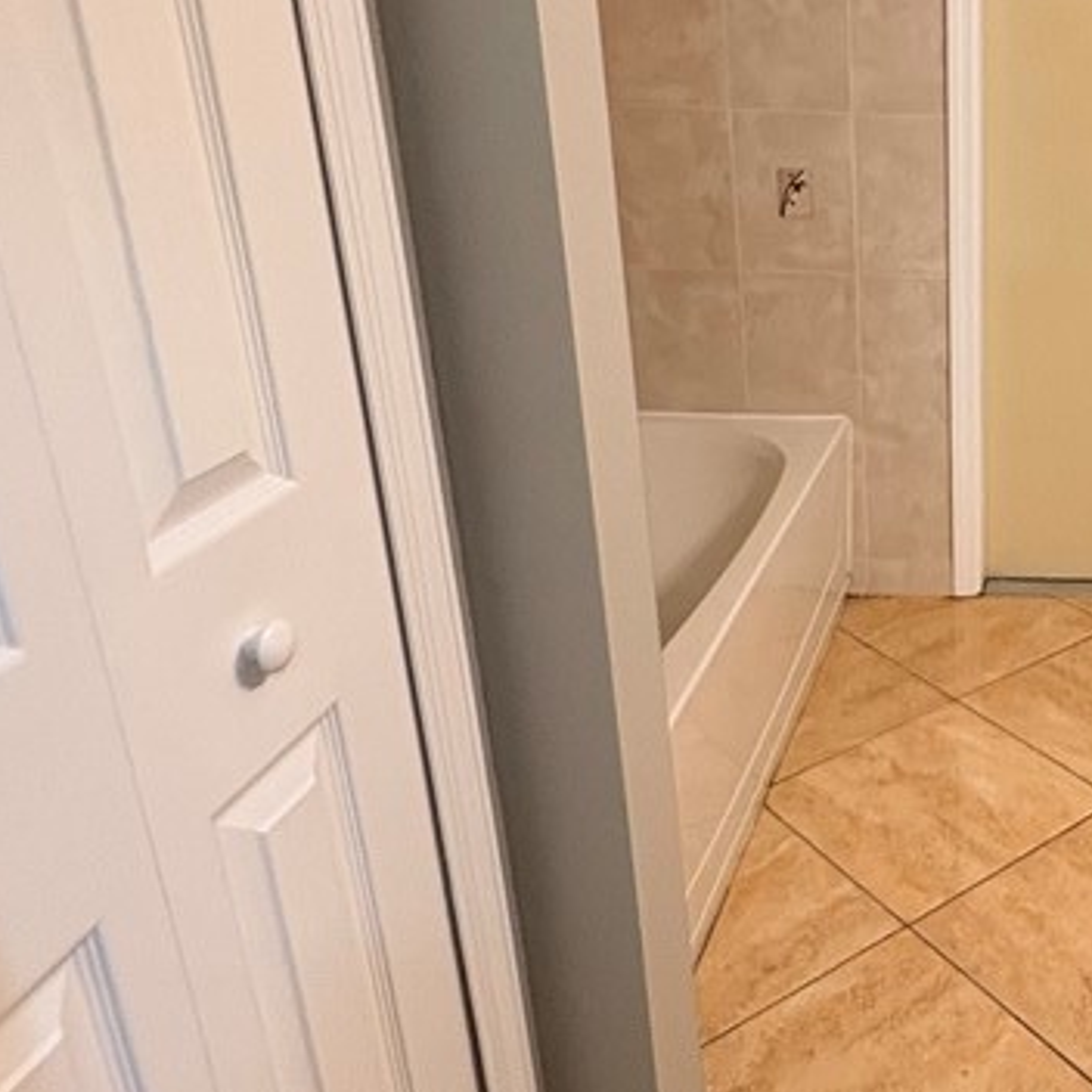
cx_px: 1126
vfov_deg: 45.7
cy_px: 419
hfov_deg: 39.7
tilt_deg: -20.7
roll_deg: -0.1
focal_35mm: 36
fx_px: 1285
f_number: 2.2
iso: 250
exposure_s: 1/60
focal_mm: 2.22
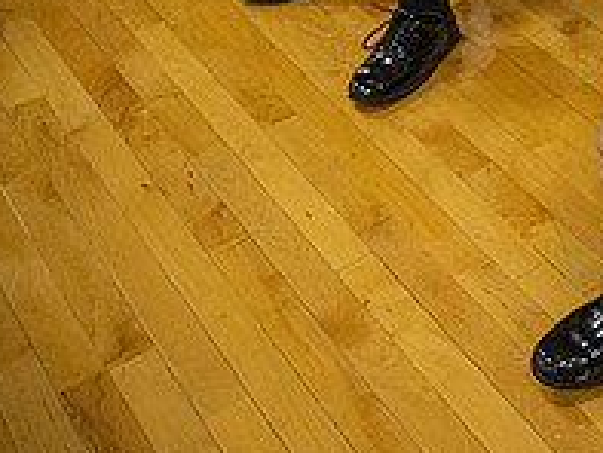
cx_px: 872
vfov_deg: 20.1
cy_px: -115
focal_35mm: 68
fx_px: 1185
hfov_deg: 23.5
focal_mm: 24
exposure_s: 1/800
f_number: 4
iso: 6400
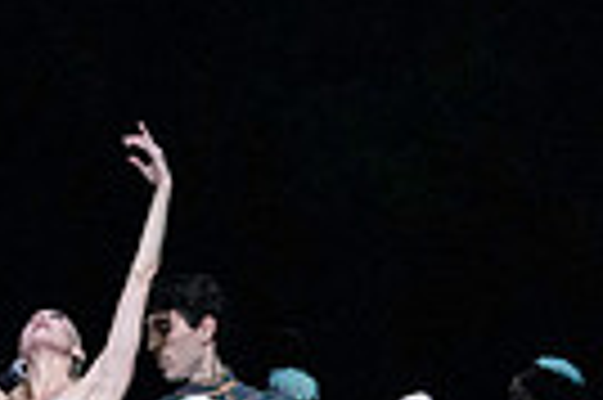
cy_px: 416
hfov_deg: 3.4
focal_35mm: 608
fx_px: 10172
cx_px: 832
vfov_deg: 2.3
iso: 25600
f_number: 5
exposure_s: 1/400
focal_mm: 140
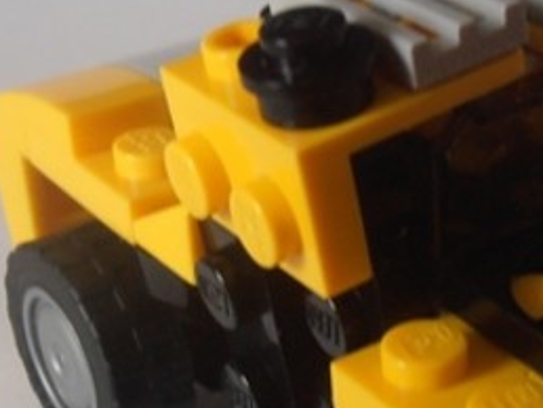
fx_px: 2025
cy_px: 382
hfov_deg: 15.0
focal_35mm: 129
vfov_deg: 11.4
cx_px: 554
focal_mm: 6.61
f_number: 3.9
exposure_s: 1/25
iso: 125
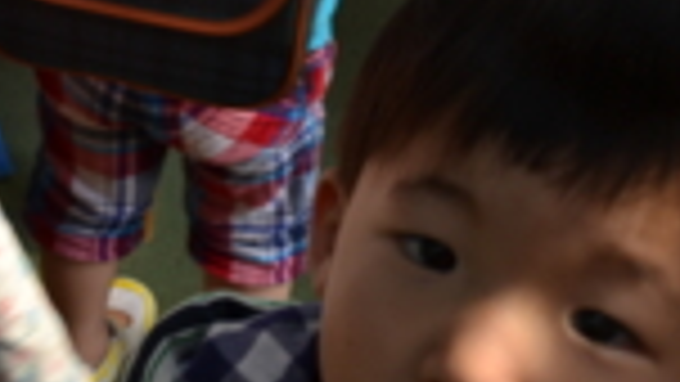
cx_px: -18
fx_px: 1803
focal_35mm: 100
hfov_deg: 20.6
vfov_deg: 11.9
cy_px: -79
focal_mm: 24
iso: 100
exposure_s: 1/50
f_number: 5.6
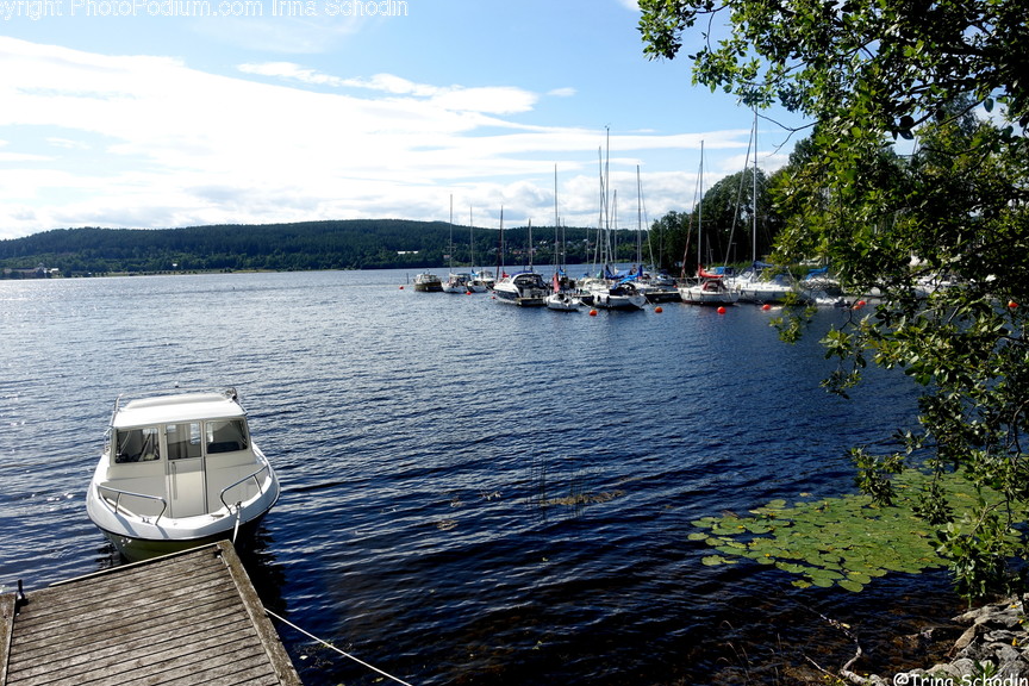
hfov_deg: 71.5
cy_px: 336
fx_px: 715
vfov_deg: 51.3
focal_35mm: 25
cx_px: 497
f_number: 5.6
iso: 125
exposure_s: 1/500
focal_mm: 8.8
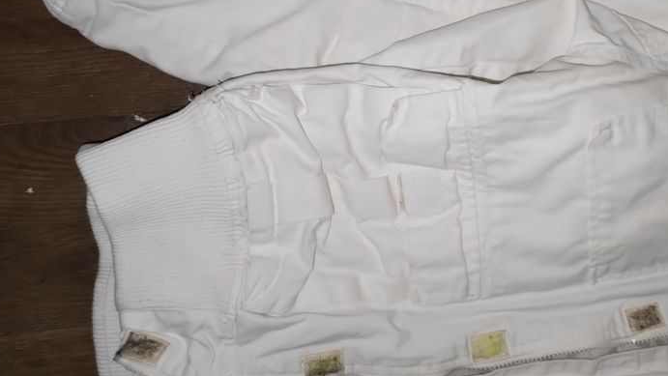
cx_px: 452
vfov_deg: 28.8
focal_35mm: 41
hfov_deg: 48.4
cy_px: 122
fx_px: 726
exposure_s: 1/33.3
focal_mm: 4.75
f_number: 1.8
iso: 770
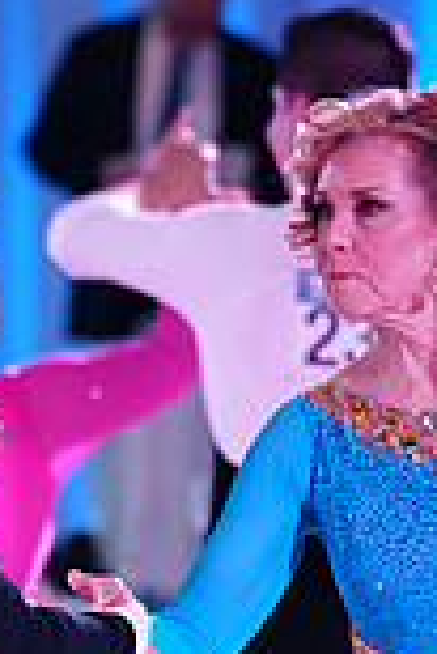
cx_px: 214
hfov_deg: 2.7
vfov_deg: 4.0
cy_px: 917
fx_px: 9228
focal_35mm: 508
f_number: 2.8
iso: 2000
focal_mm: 135
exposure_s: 1/500
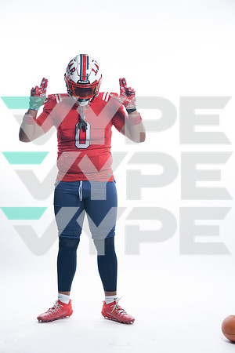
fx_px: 744
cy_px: 176
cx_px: 118
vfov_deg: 26.7
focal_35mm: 76
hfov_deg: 17.9
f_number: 5.6
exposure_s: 1/250
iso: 200
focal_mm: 76
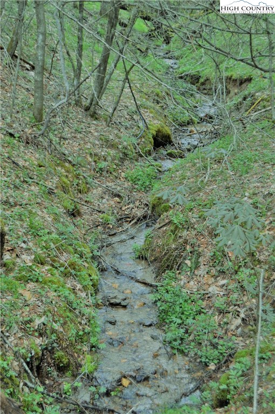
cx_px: 138
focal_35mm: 52
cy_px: 207
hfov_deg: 25.7
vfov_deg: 37.9
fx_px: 603
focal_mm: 35
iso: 360
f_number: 5.6
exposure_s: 1/125
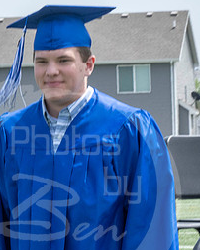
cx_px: -55
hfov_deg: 4.4
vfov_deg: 5.6
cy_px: 84
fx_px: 2572
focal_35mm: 348
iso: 200
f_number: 13
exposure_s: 1/250
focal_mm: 70
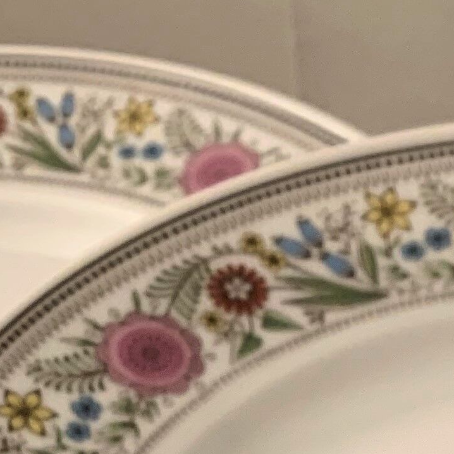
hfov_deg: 13.2
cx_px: 518
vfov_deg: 10.7
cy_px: 1219
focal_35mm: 129
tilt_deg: -58.9
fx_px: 1914
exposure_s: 1/50
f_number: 1.8
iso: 80
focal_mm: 4.25
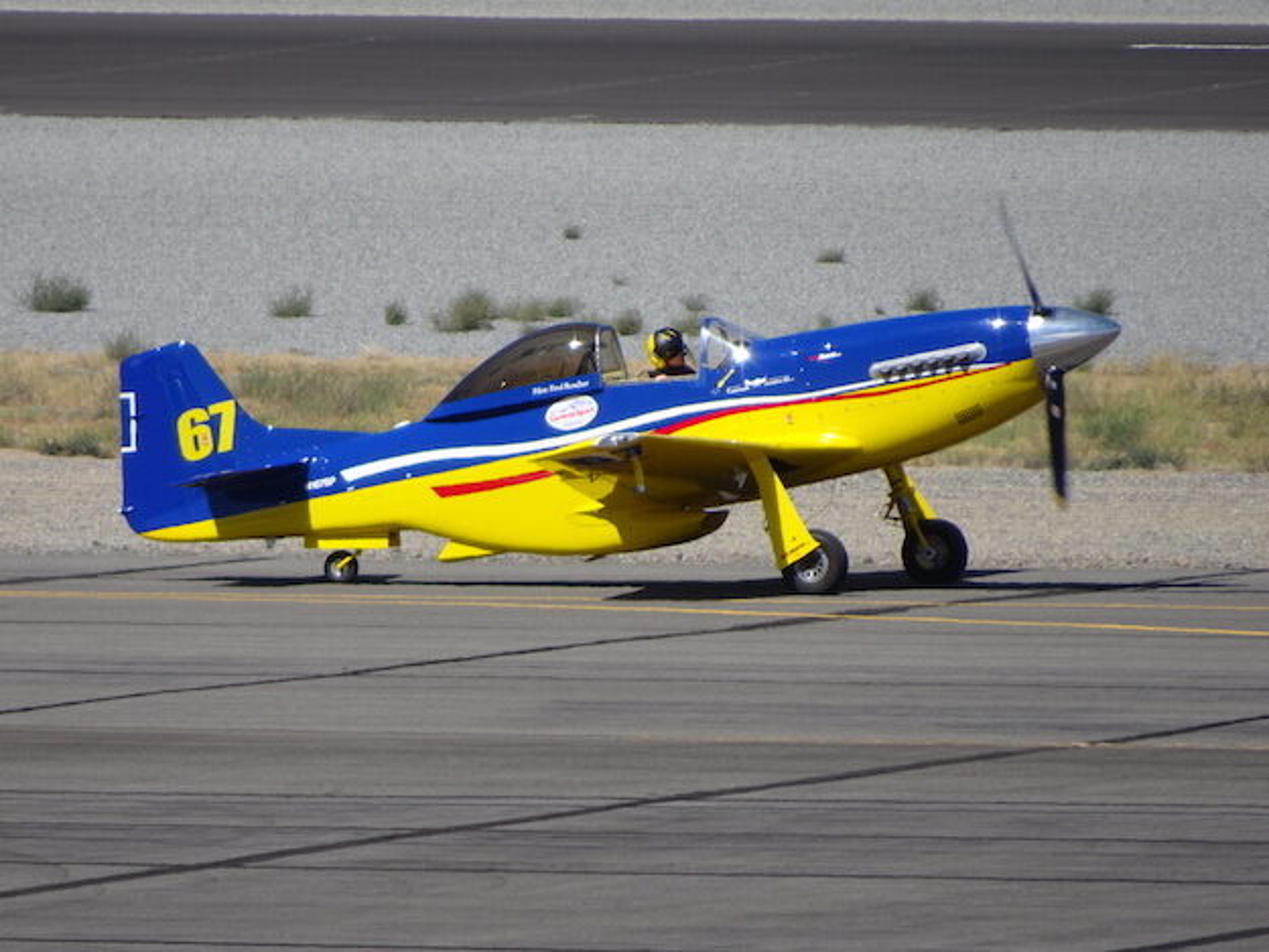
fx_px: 26400
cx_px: 634
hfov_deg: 2.8
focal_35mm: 720
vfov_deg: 2.1
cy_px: 476
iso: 80
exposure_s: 1/400
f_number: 6.4
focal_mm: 123
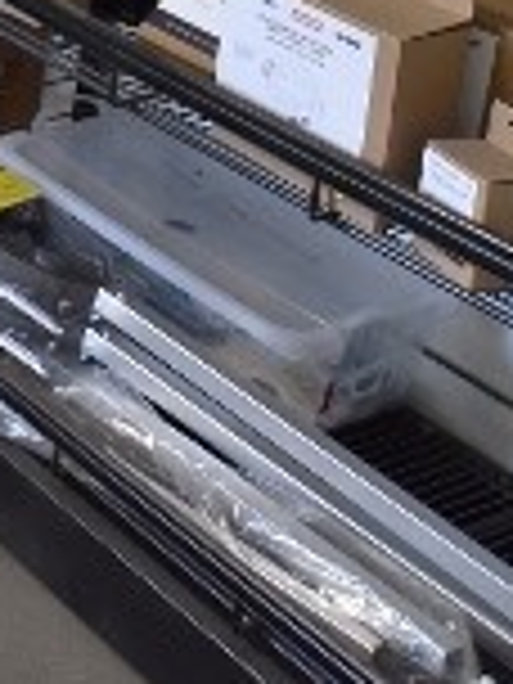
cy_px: -452
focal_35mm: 76
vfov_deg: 20.4
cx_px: -742
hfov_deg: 13.6
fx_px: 1502
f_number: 4
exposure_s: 1/60
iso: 400
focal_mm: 10
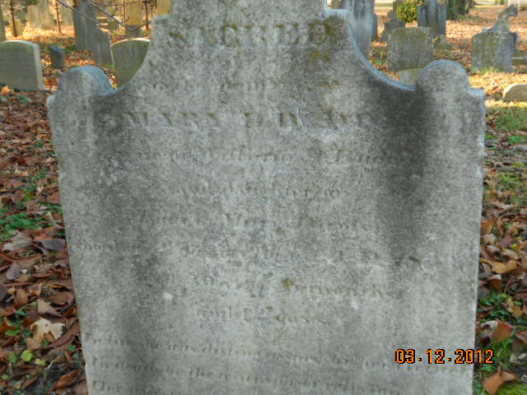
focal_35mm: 43
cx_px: 264
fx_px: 655
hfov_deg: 43.9
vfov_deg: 33.6
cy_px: 198
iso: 80
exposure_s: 1/50
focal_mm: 7.7
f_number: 4.2
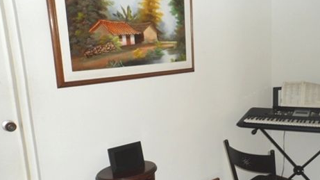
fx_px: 348
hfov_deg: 48.3
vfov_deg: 28.8
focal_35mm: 41
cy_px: 115
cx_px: 221
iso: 120
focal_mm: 4.9
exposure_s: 1/30
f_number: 3.3
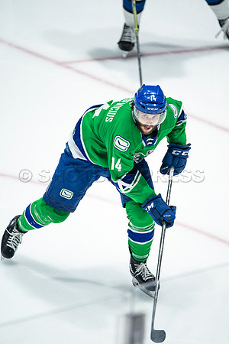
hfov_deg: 2.3
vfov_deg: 3.4
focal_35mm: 600
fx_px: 5725
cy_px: 172
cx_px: 114
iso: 2000
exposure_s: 1/800
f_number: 4
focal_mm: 600
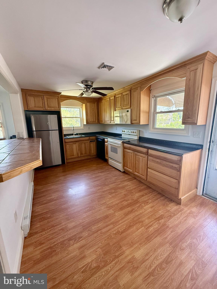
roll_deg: +1.1
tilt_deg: -10.9
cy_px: 144
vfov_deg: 102.1
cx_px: 108
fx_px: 117
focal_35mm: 14
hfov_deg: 85.7
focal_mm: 2.22
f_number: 2.2
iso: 320
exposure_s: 1/99
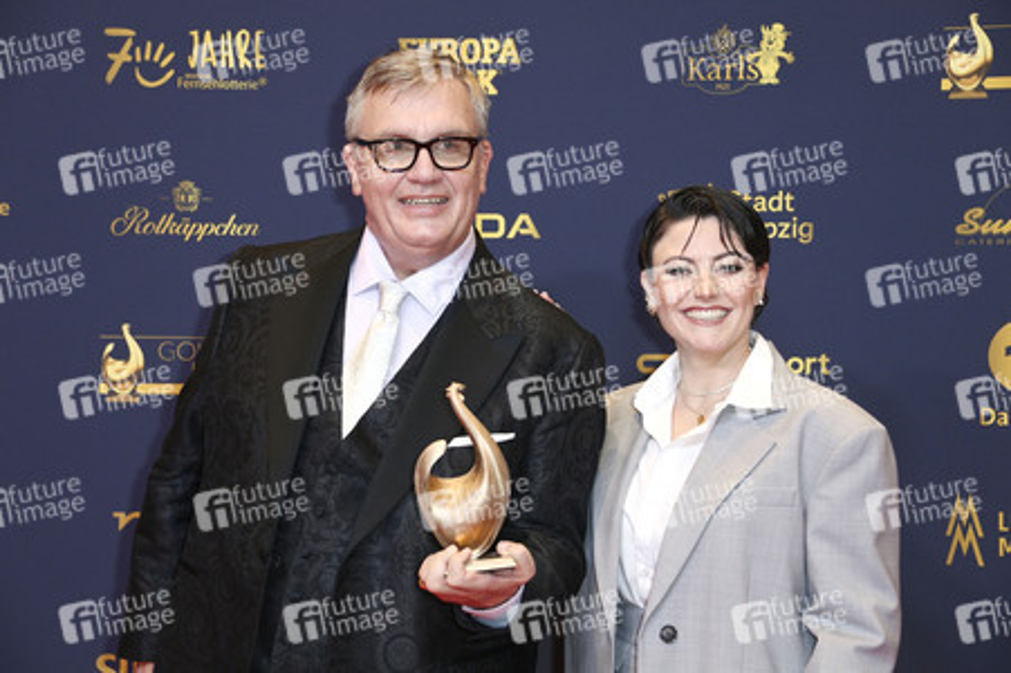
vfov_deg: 16.0
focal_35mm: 85
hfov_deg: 23.9
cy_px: 336
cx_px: 506
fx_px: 2385
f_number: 5.6
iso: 1000
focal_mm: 85
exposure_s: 1/200
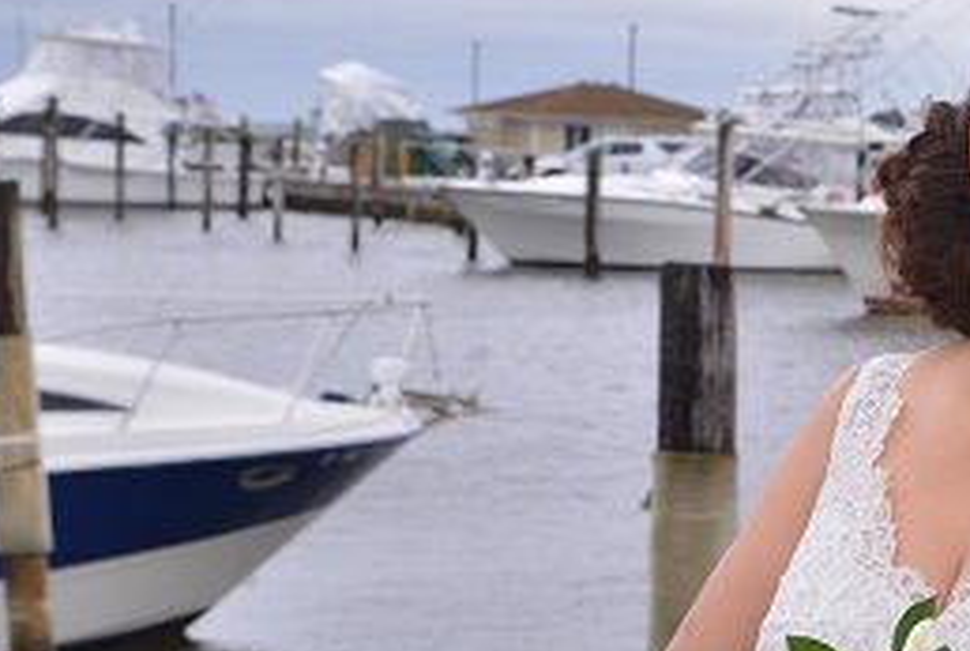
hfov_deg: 16.6
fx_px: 3077
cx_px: 1365
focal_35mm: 114
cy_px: 418
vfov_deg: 12.1
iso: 125
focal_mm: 40
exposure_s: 1/160
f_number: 10
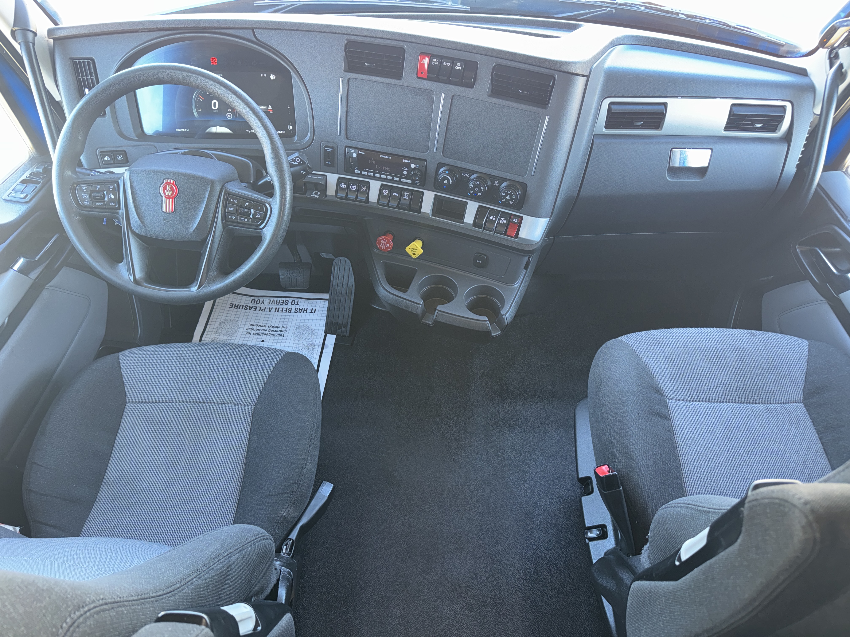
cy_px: 318
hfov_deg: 71.6
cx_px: 425
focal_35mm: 24
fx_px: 589
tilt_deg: -53.2
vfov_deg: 56.8
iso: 80
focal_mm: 6.76
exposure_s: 1/32
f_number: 1.78
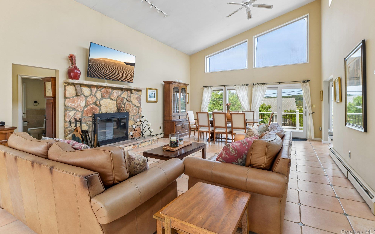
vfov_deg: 64.9
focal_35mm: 18
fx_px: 184
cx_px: 185
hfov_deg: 91.1
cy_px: 107
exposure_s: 1/60
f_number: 9
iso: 250
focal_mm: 17
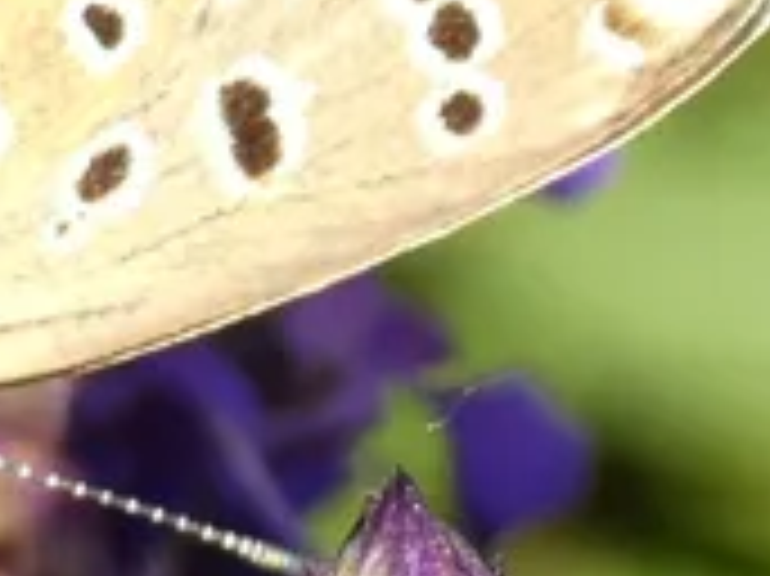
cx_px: 176
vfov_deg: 2.9
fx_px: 11470
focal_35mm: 516
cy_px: 153
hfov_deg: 3.8
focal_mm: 24.7
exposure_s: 1/160
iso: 80
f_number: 5.3
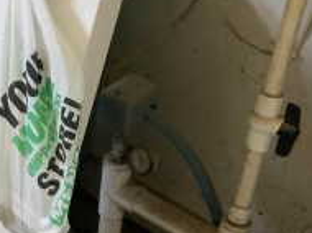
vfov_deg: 14.5
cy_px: 87
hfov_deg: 19.0
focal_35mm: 102
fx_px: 918
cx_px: 40
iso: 320
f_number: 1.8
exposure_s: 1/40
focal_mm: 3
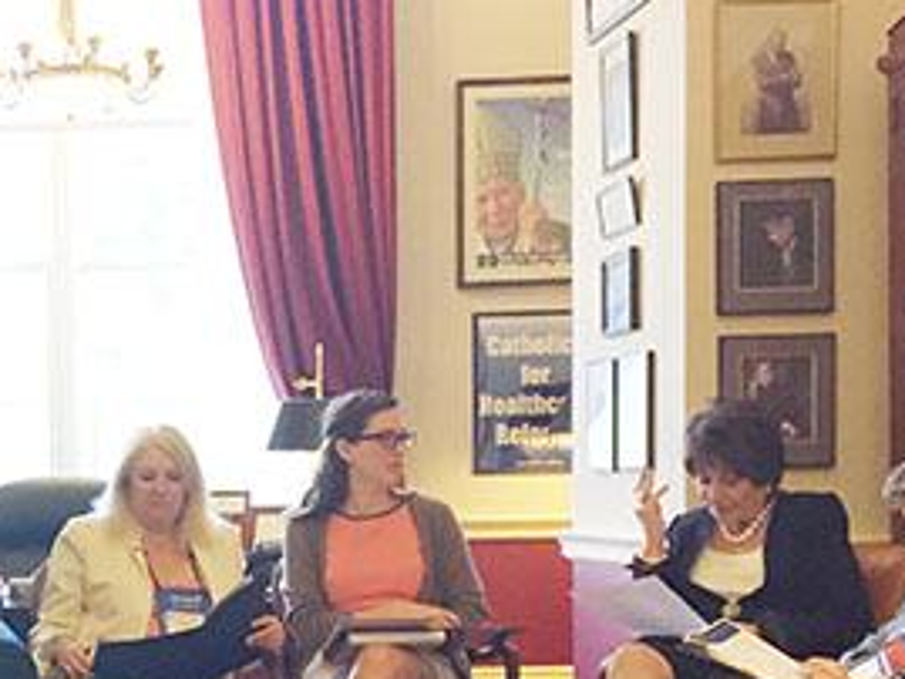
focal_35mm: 69
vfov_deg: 21.0
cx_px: -13
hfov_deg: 26.5
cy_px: 558
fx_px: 1805
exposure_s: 1/30
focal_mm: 4.15
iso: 50
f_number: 2.2
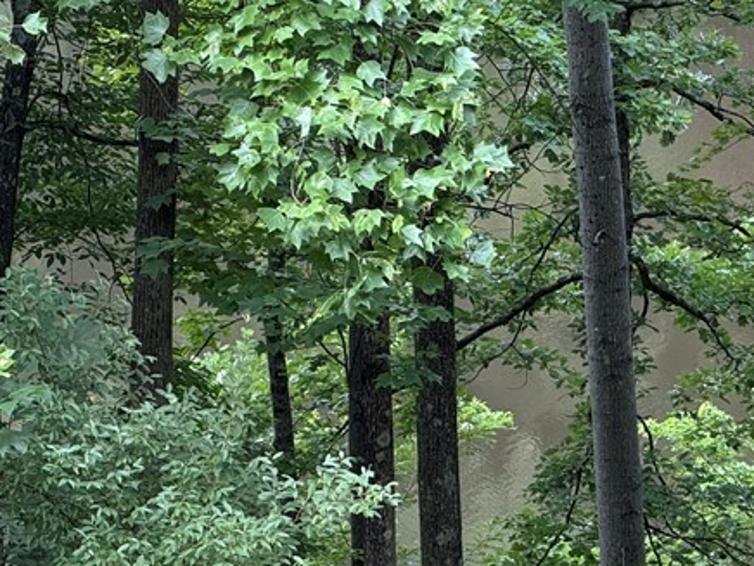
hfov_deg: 7.0
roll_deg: +1.6
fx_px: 6142
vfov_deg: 5.3
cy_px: 268
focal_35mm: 282
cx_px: 450
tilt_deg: -16.3
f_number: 2.8
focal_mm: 15.66
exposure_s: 1/99
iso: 80
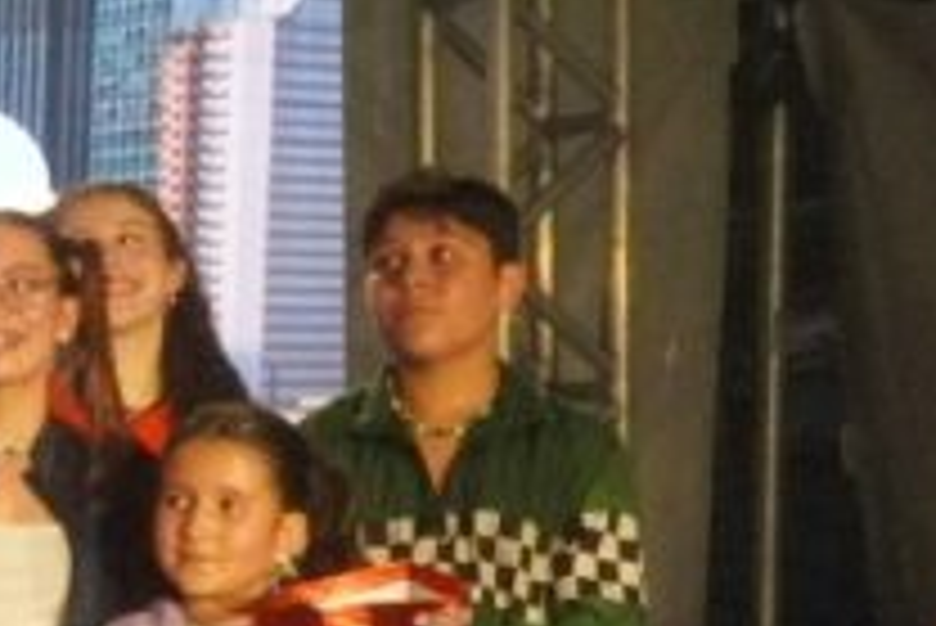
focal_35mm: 144
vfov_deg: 9.4
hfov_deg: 13.2
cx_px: -594
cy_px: 829
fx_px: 3744
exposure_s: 1/160
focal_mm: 25
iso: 16000
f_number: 22
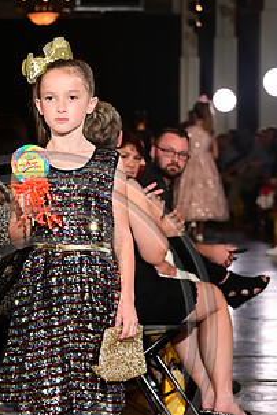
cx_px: 37
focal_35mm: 176
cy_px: 329
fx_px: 2031
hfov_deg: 7.8
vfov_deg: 11.6
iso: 1000
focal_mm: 92
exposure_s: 1/125
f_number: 6.3
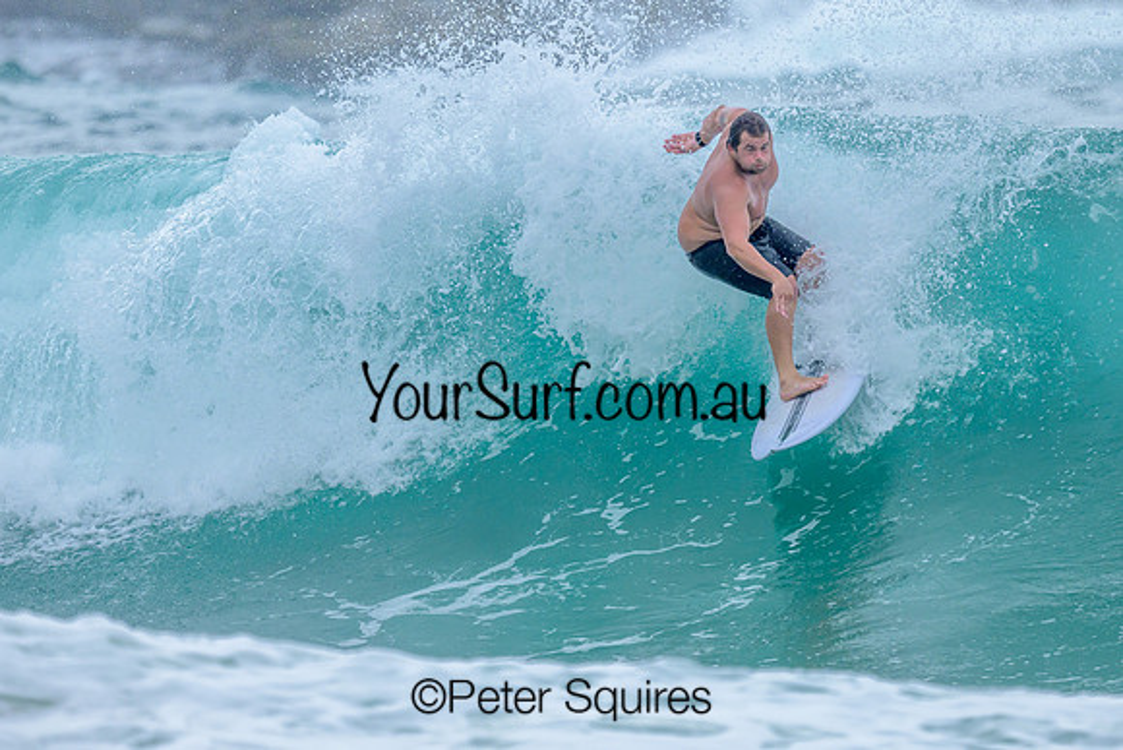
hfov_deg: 1.9
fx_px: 34308
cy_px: 275
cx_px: 653
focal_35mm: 1100
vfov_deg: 1.3
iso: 640
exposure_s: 1/2500
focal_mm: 800
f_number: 6.3
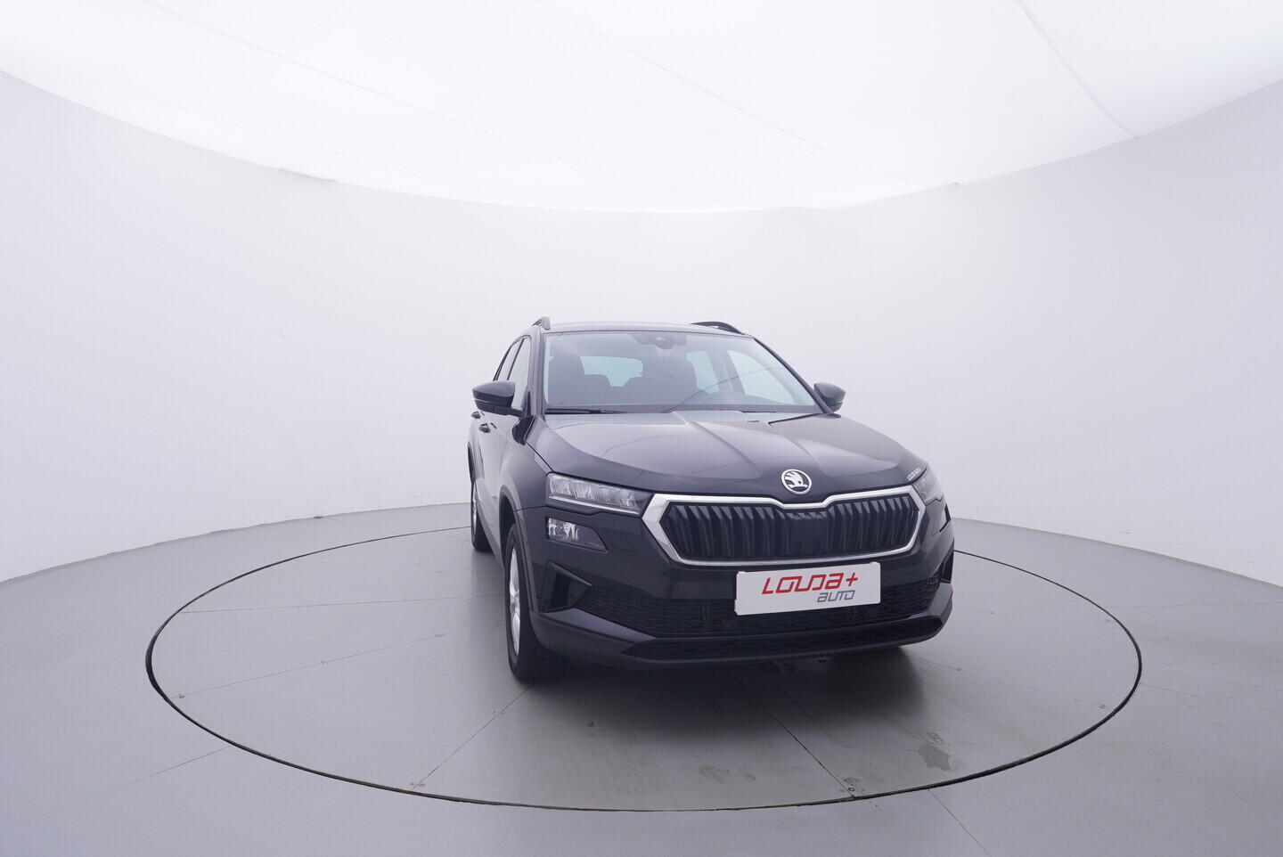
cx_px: 642
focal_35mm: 22
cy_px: 428
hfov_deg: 77.3
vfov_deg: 56.2
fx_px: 802
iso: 200
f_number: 5
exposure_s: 1/80
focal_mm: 15
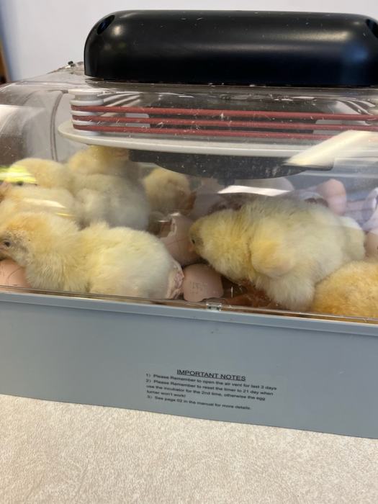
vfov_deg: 67.3
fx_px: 379
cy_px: 252
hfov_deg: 53.1
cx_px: 189
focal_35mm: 26
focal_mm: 5.1
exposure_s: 1/60
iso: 125
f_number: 1.6
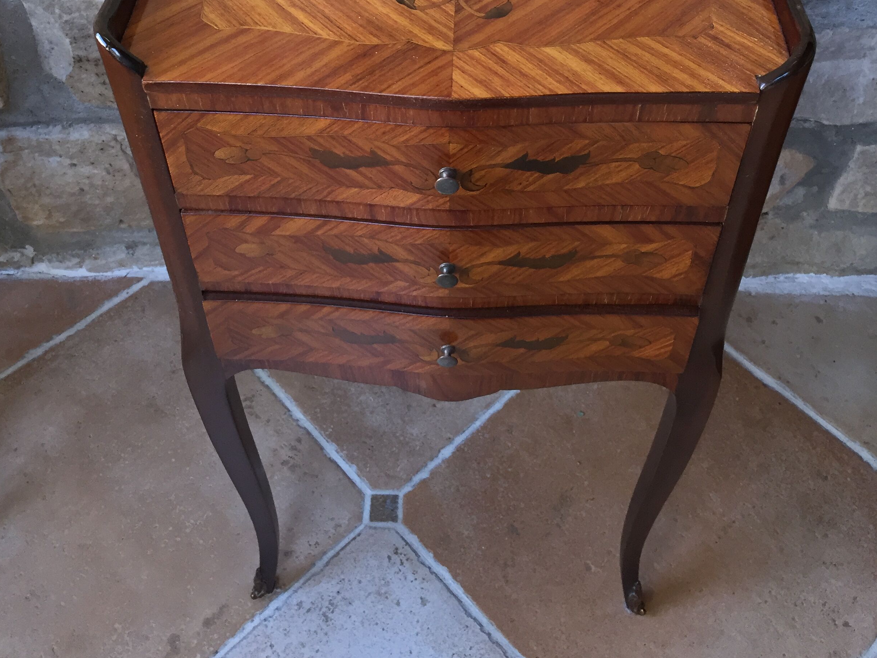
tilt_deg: -44.1
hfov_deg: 47.9
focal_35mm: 39
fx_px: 988
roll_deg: +1.8
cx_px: 438
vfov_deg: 35.0
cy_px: 81
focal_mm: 4.15
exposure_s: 1/33
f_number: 2.2
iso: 50
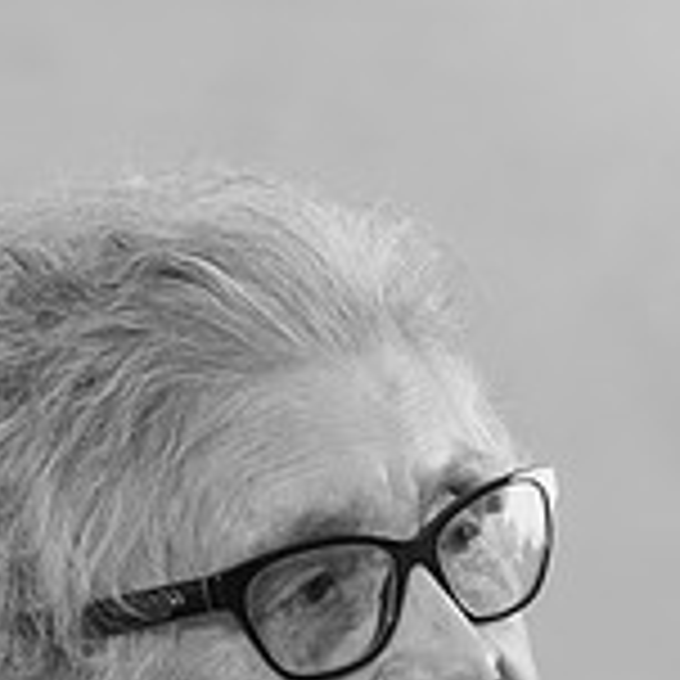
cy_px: 1020
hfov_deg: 7.3
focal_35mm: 239
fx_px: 5312
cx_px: 686
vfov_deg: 7.2
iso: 200
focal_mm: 60
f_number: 5.6
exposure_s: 1/125
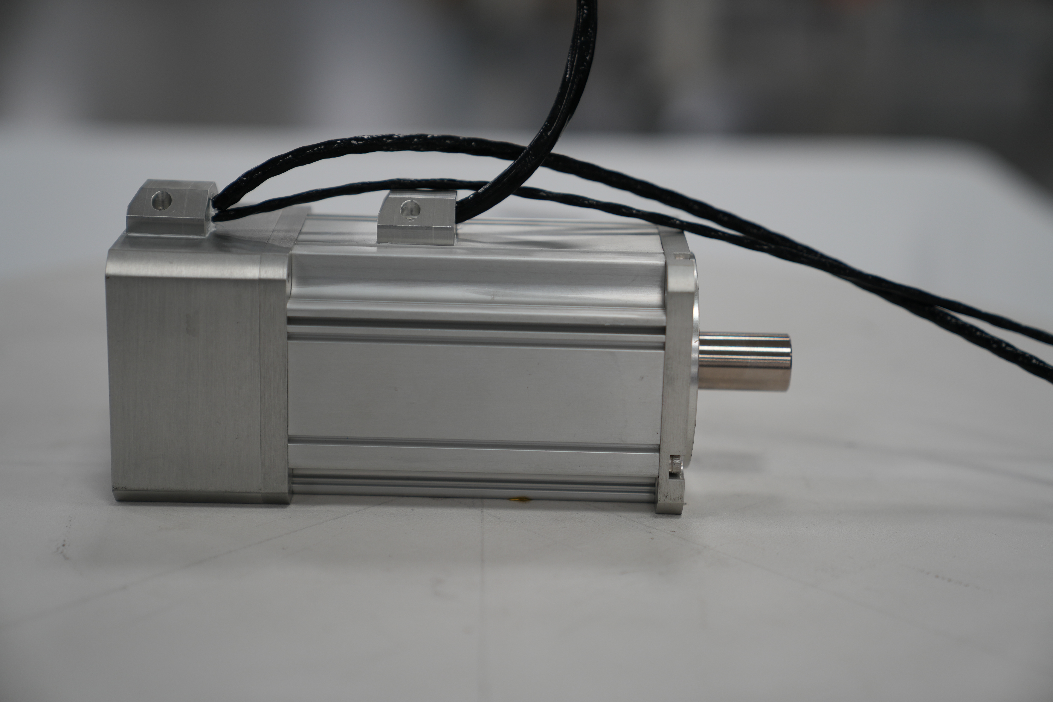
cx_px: 526
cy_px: 351
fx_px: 2047
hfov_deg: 28.8
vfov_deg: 19.5
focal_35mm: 70
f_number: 2.8
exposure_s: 1/80
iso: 200
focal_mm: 70
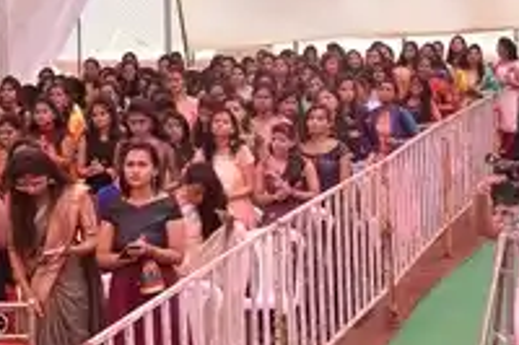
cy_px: 195
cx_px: 594
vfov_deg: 13.5
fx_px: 1455
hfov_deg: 19.3
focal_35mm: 101
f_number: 8
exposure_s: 1/160
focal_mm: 18
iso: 320
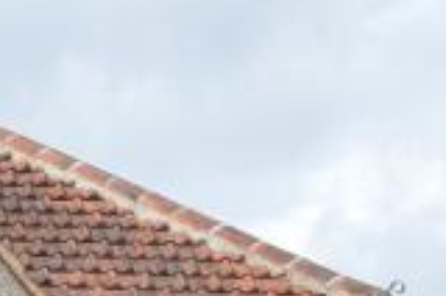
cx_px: -89
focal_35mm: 173
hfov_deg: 11.7
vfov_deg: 7.4
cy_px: 684
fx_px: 2139
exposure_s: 1/320
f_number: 11
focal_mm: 18
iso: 400
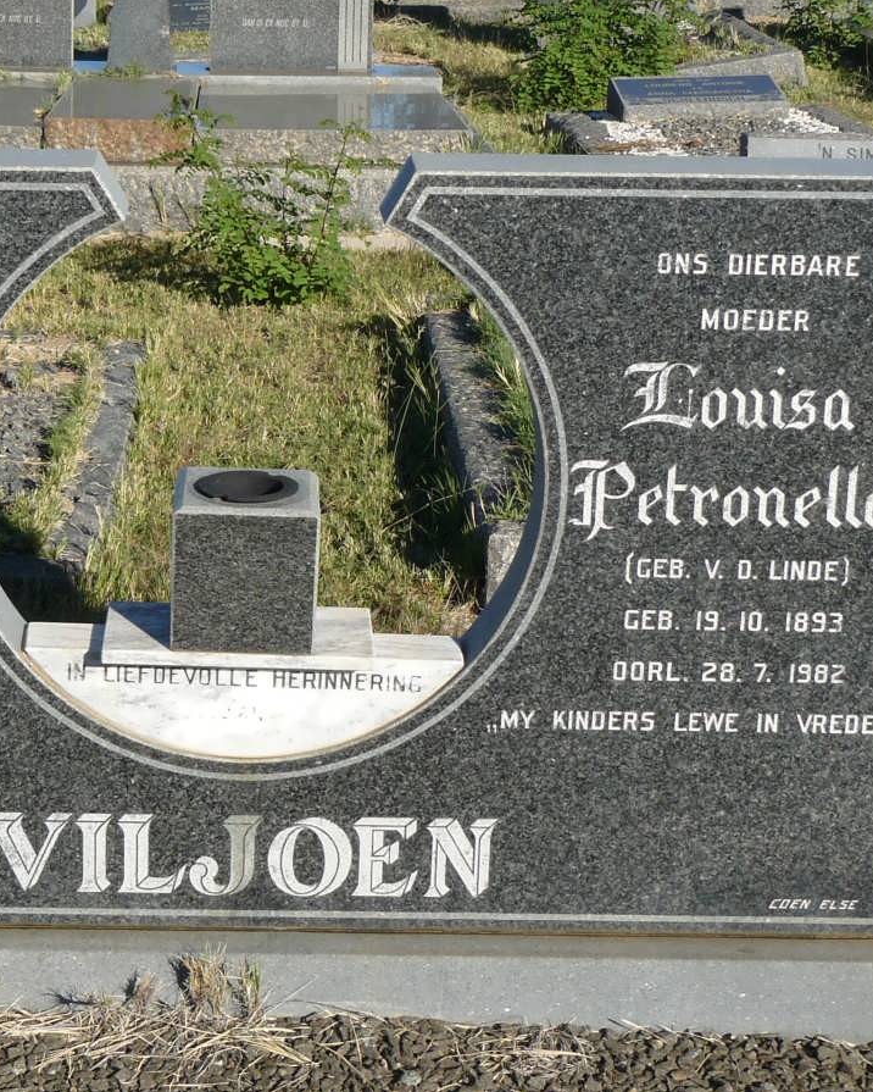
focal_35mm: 89
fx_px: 2874
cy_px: 545
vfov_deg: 21.5
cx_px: 218
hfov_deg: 17.2
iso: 100
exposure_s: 1/320
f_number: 5.6
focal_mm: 9.5
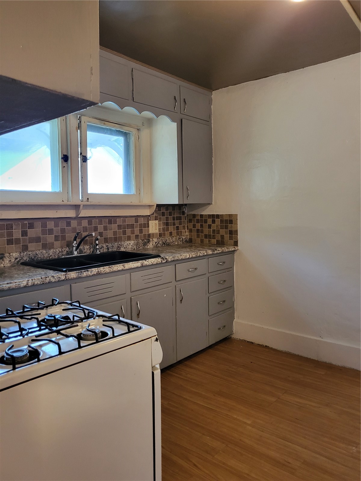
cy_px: 240
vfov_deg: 67.3
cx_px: 180
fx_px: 362
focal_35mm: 26
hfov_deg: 53.1
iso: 400
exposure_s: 1/40
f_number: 1.8
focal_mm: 4.25
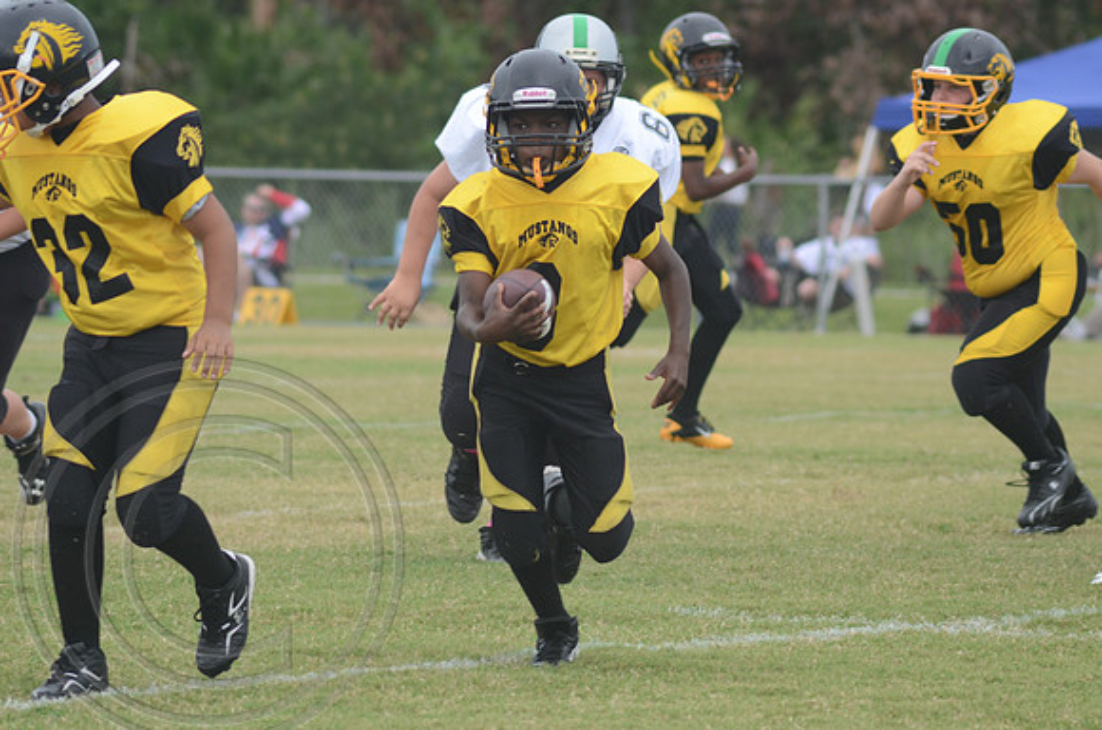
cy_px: 365
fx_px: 9163
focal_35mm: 300
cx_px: 551
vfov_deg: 4.6
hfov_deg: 6.9
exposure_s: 1/640
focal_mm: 200
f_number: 5.6
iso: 400
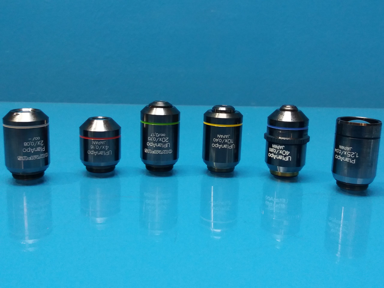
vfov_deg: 49.7
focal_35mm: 28
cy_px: 144
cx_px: 192
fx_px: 311
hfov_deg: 63.4
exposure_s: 1/33
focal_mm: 3.7
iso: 160
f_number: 1.9
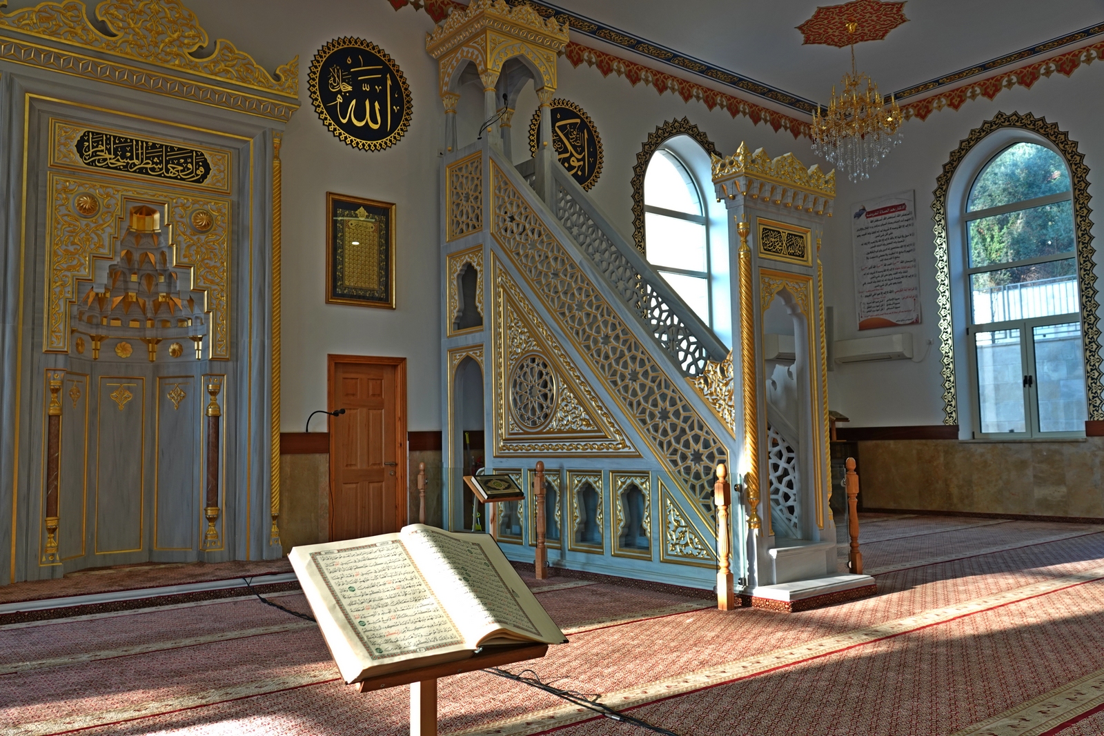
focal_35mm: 29
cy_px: 368
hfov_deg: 63.7
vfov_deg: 45.0
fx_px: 889
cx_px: 552
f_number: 2.8
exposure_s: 1/20
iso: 80
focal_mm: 10.59
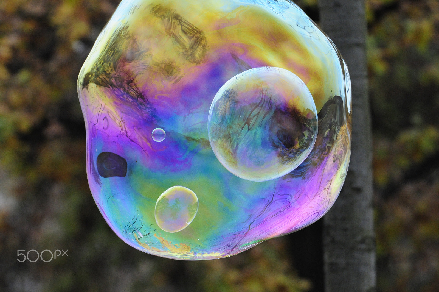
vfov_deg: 3.5
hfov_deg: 5.3
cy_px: 146
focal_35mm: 390
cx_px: 220
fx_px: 4750
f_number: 6.3
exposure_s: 1/640
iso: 2000
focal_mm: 260
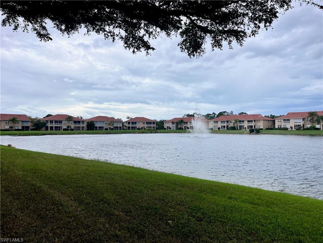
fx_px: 243
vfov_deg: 53.1
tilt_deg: +0.3
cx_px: 162
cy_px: 122
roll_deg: +0.8
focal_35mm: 26
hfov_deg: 67.3
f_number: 1.6
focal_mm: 5.1
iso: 50
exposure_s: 1/2632
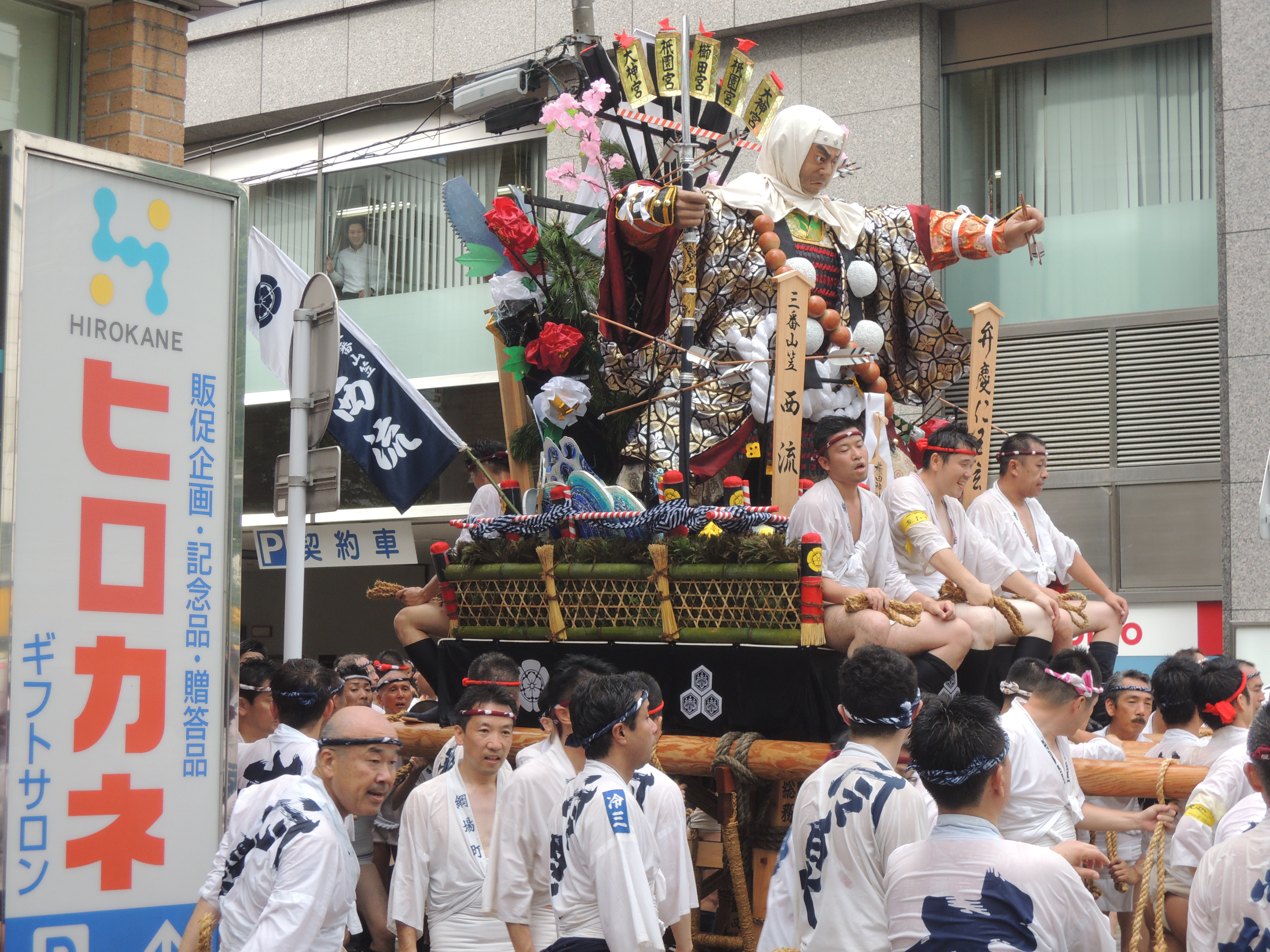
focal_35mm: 70
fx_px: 2568
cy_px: 476
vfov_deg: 21.0
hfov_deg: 27.8
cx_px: 635
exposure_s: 1/100
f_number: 4.5
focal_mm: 12.5
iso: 140
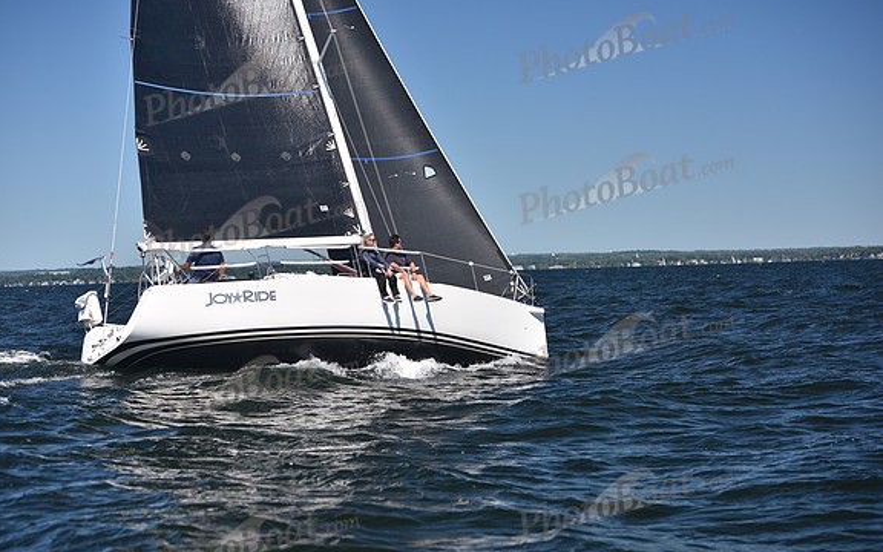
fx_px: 1853
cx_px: 440
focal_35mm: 77
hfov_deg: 26.8
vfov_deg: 16.9
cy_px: 286
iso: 200
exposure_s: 1/1000
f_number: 4.5
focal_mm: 75
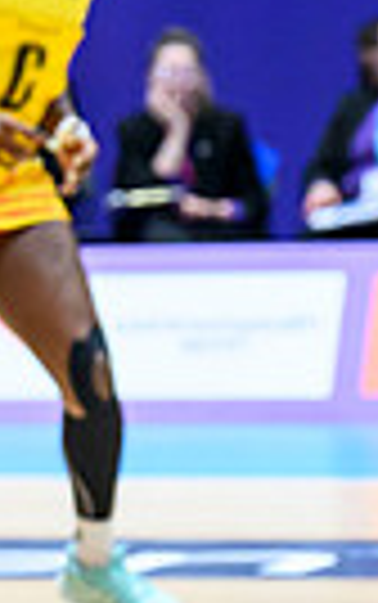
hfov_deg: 2.5
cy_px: 329
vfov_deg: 4.0
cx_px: -566
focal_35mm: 528
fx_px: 8684
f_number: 3.5
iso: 2500
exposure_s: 1/1250
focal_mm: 95
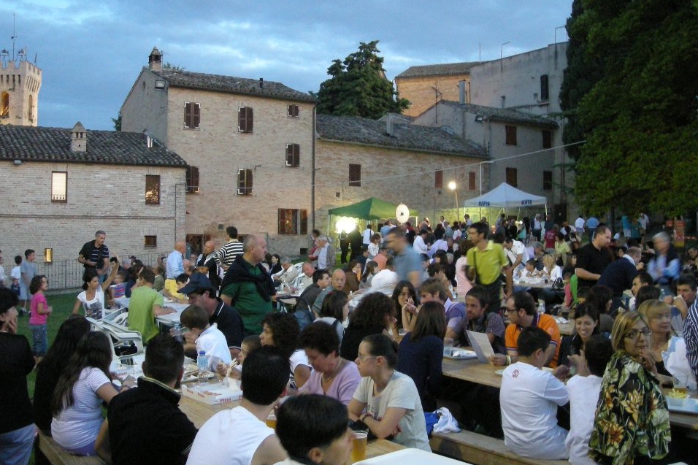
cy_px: 195
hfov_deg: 49.6
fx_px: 756
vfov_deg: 34.1
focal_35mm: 39
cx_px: 340
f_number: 2.8
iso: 400
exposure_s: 1/15.2
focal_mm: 5.7
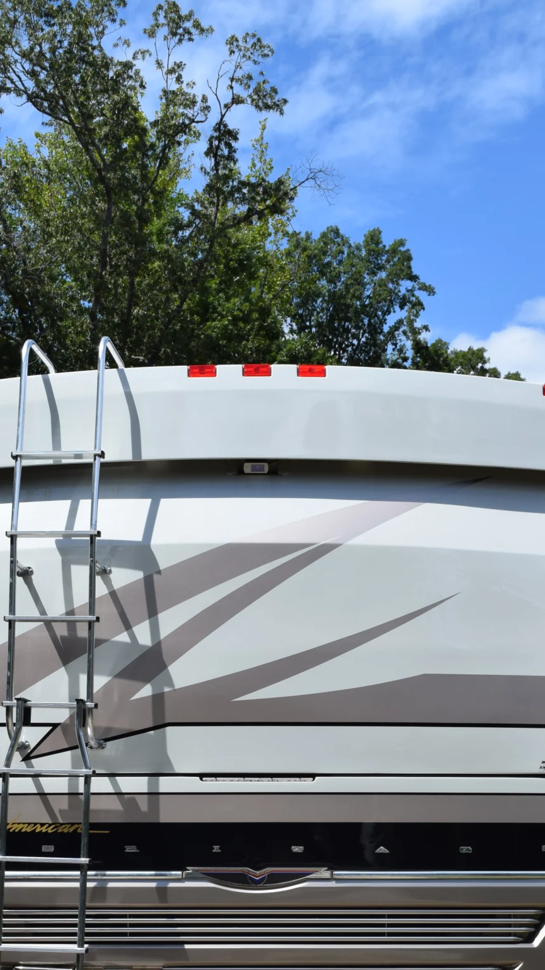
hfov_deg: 17.7
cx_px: 247
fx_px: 1747
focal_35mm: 68
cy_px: 728
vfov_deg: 30.5
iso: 200
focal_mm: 26
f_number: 10
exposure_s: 1/400
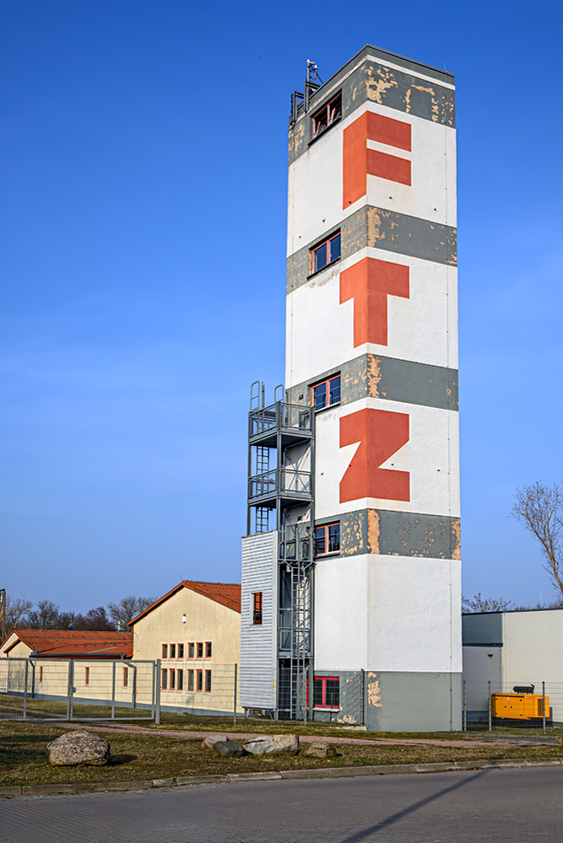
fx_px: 914
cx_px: 282
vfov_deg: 49.5
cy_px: 422
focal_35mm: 39
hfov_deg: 34.2
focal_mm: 26
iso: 200
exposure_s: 1/750
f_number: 8
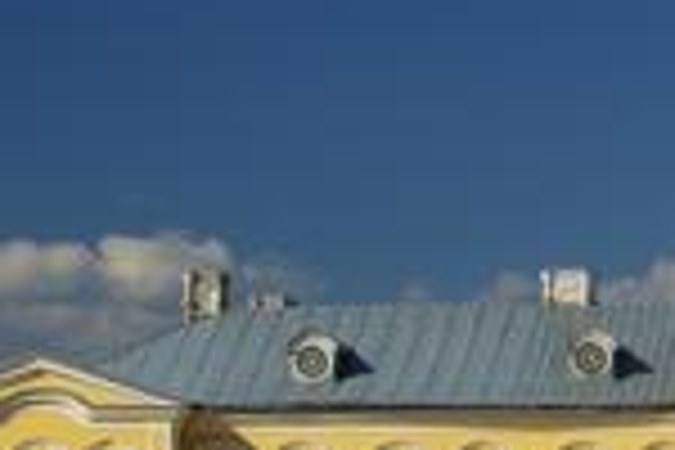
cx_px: 1026
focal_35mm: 210
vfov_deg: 6.5
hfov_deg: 9.5
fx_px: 3937
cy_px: 482
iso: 100
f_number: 11
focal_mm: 35
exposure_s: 1/60
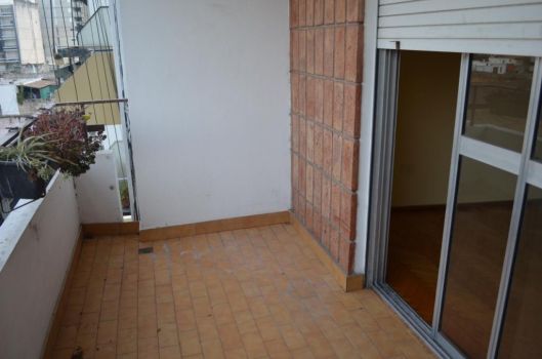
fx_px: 451
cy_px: 180
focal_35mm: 30
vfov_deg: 43.4
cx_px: 271
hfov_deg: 62.0
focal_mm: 20
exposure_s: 1/250
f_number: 3.8
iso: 400
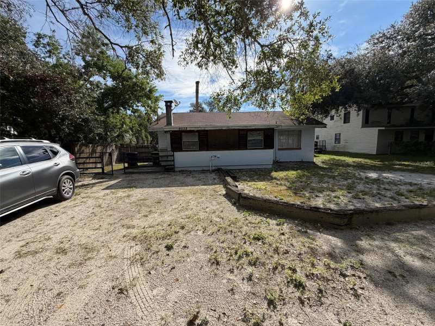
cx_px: 218
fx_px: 176
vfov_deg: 85.7
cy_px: 163
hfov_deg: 102.1
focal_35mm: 14
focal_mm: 2.22
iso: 25
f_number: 2.2
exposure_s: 1/901
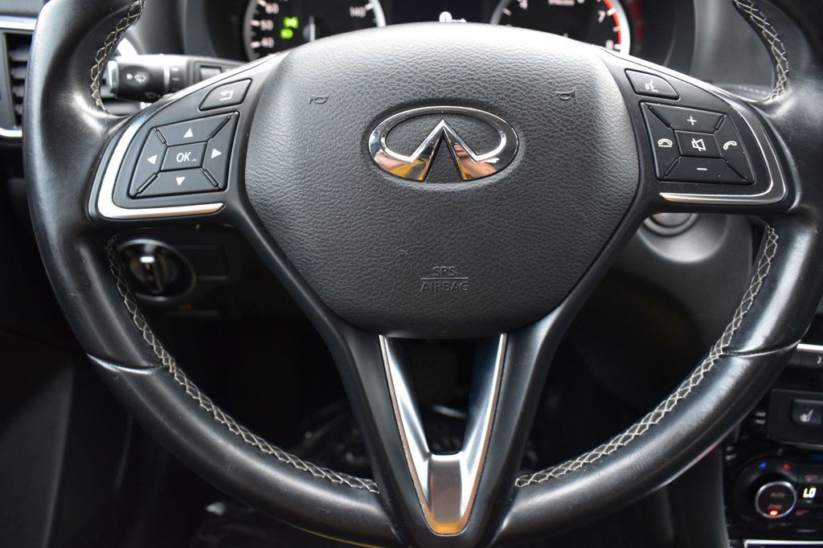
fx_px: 686
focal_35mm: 30
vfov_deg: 43.6
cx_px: 412
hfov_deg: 61.9
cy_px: 274
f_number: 5.6
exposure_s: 1/15
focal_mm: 20
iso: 1600
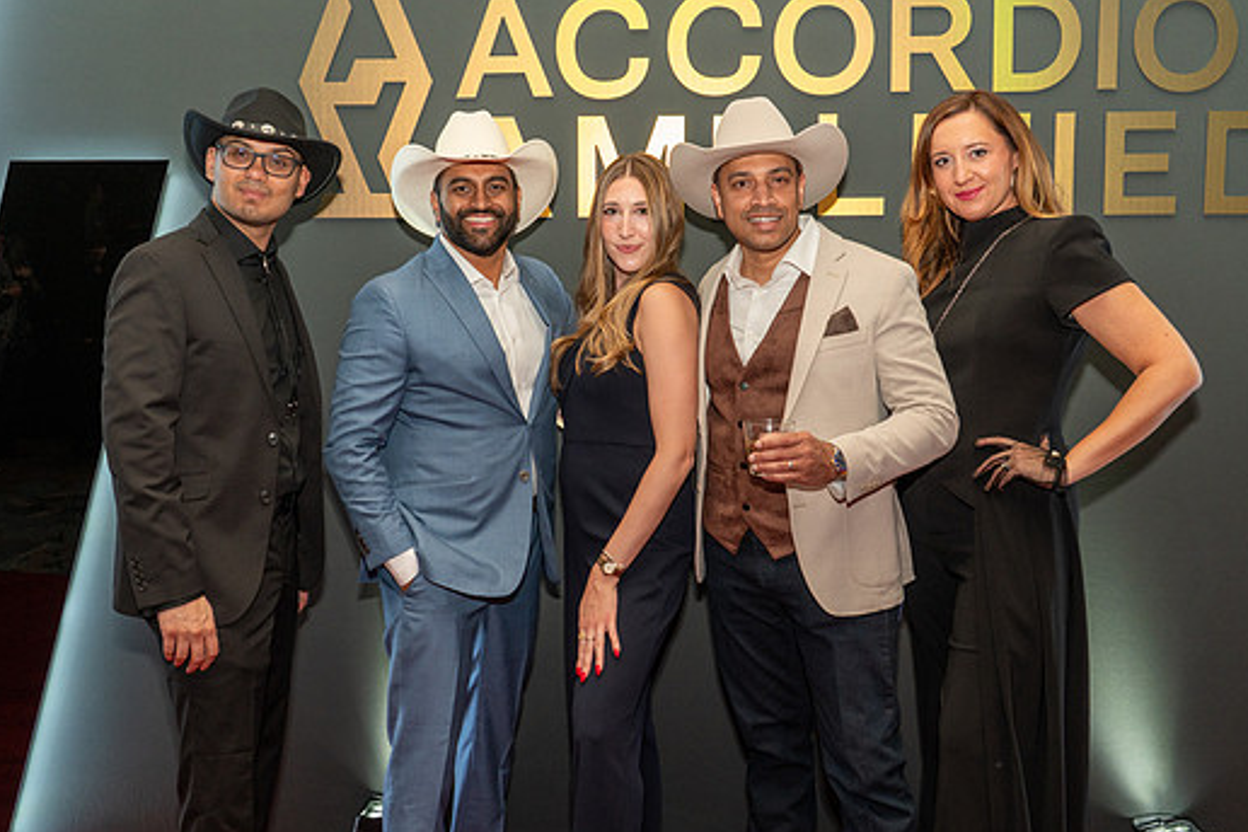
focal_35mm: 36
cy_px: 381
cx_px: 612
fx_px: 1248
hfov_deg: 53.1
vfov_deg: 36.8
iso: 1600
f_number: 5.6
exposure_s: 1/100
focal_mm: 32
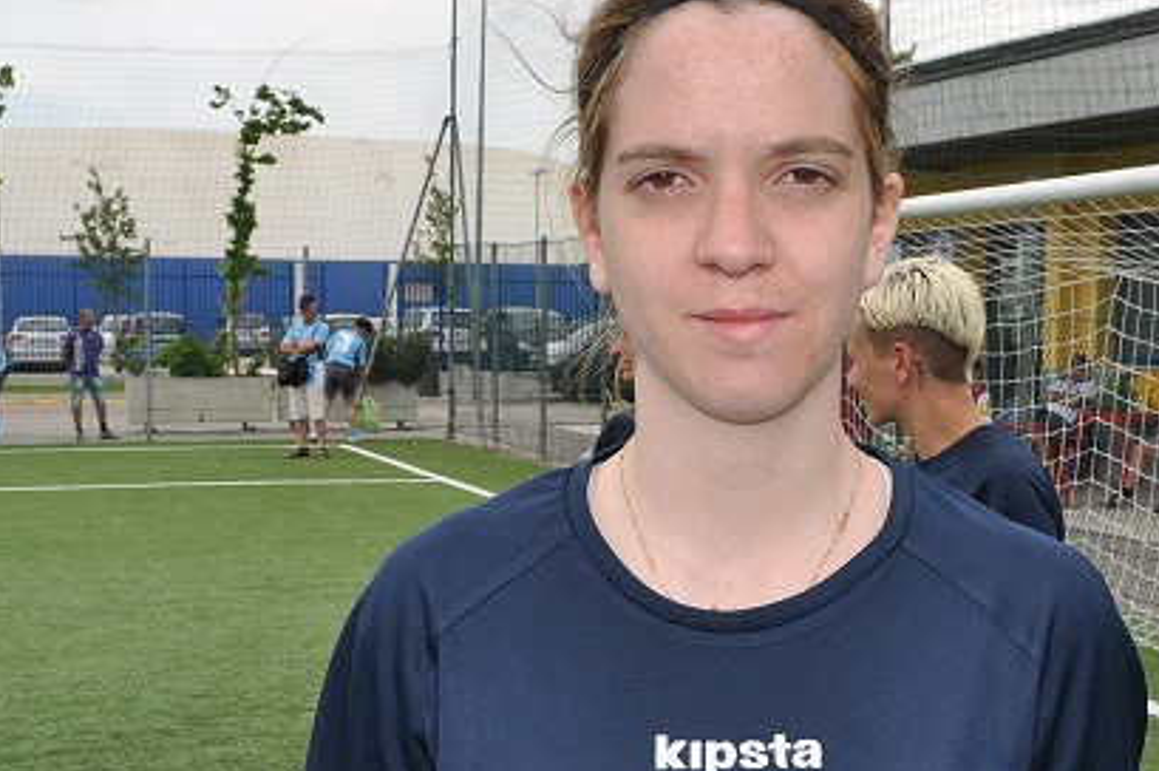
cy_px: 544
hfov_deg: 33.8
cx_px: 720
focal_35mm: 59
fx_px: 1898
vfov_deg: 22.8
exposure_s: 1/200
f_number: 13
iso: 200
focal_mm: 20
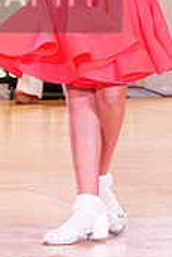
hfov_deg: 3.4
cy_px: -16
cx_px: -83
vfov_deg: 5.1
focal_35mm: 402
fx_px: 2875
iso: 5000
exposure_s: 1/320
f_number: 5.6
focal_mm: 119
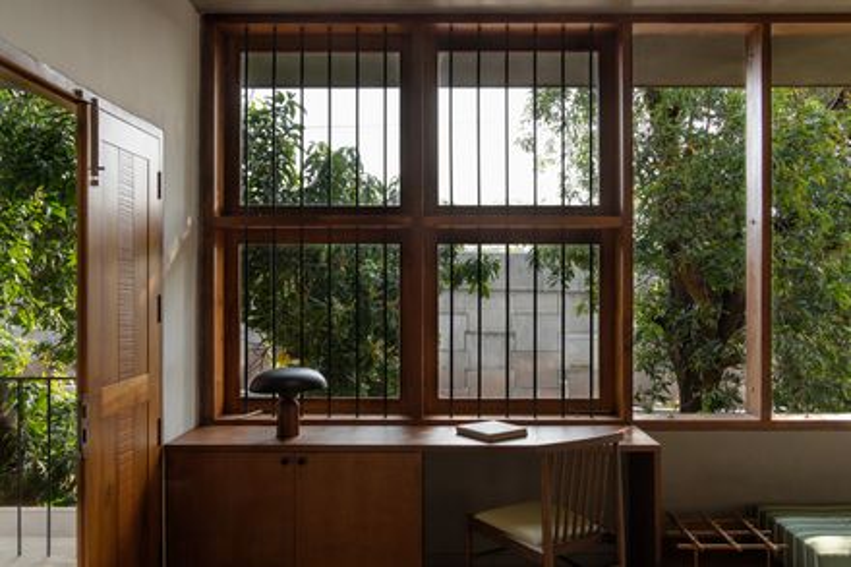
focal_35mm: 30
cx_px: 426
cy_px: 284
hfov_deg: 61.9
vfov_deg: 43.6
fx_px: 709
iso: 125
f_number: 8
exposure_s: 1/50
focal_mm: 30
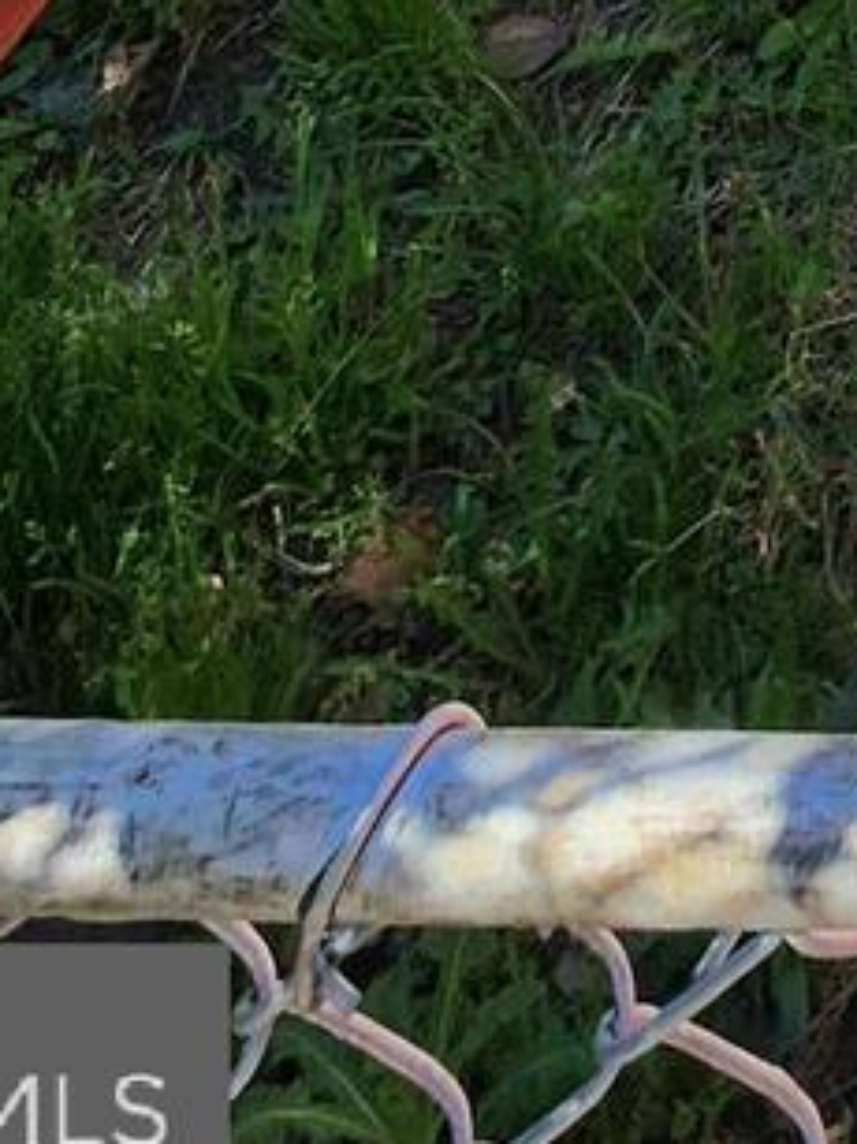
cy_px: -1614
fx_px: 2147
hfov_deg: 18.6
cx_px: 1446
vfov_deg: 15.2
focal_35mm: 65
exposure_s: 1/1372
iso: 50
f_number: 2.2
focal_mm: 2.2
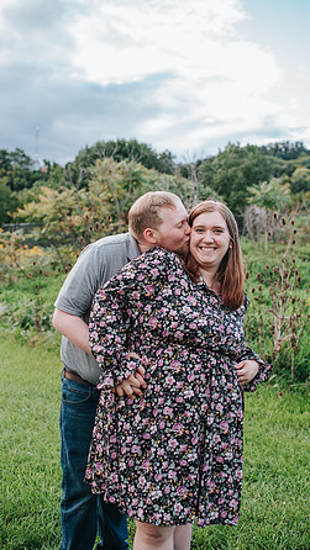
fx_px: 540
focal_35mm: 37
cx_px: 175
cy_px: 274
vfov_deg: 54.0
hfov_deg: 32.0
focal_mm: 35
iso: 1000
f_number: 3.2
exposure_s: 1/1250
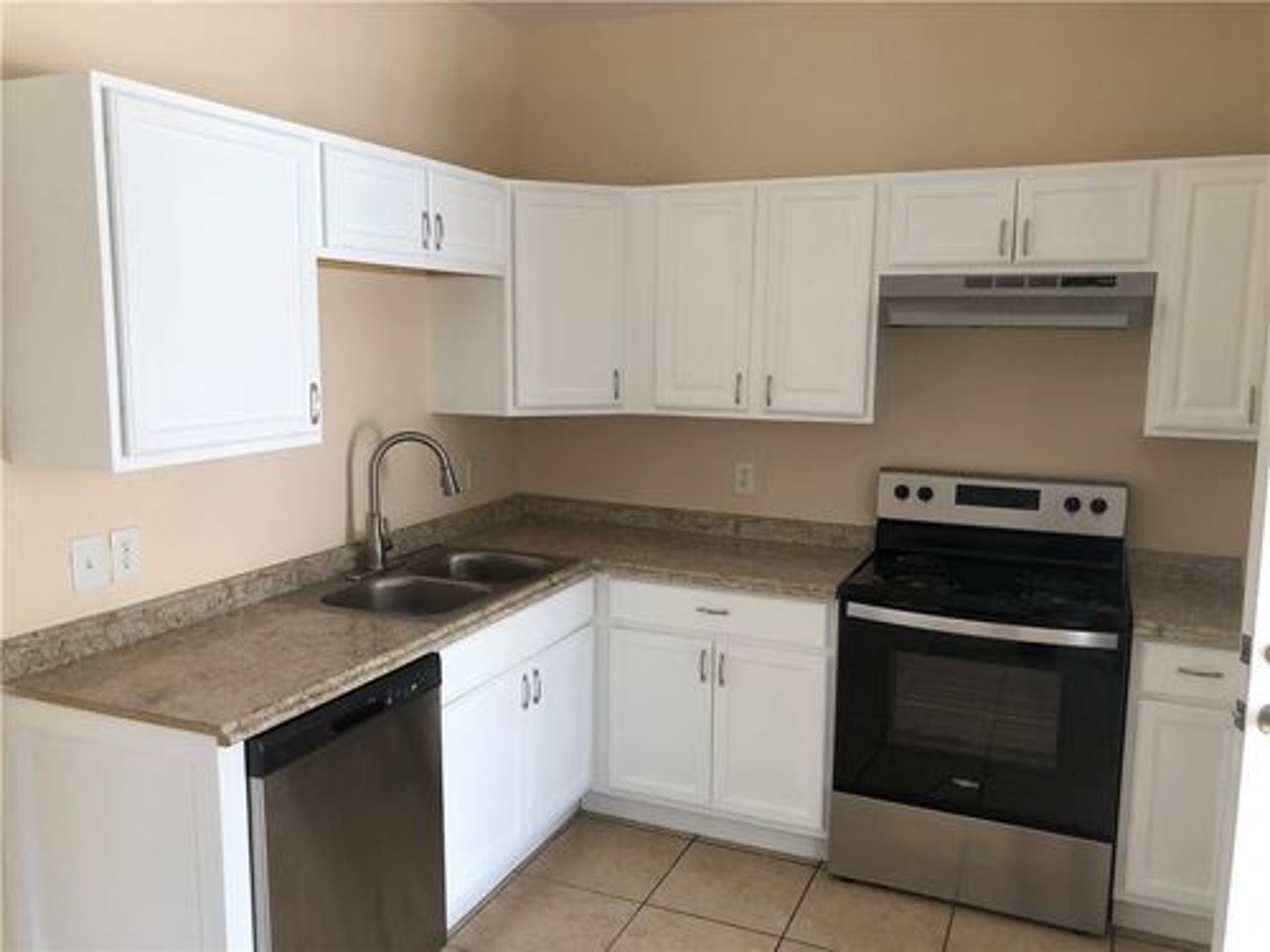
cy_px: 476
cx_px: 635
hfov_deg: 63.4
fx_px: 1027
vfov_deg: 49.7
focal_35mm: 28
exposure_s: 1/40
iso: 25
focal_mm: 3.99
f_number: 1.8
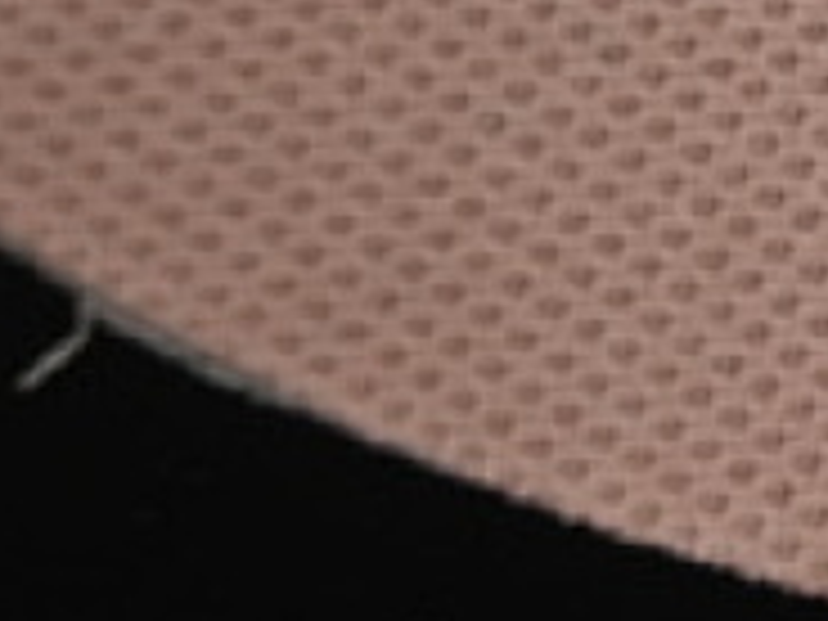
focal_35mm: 423
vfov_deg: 3.5
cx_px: 2308
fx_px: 10118
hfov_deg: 4.5
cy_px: -364
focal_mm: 50
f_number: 7.1
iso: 160
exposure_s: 1/80
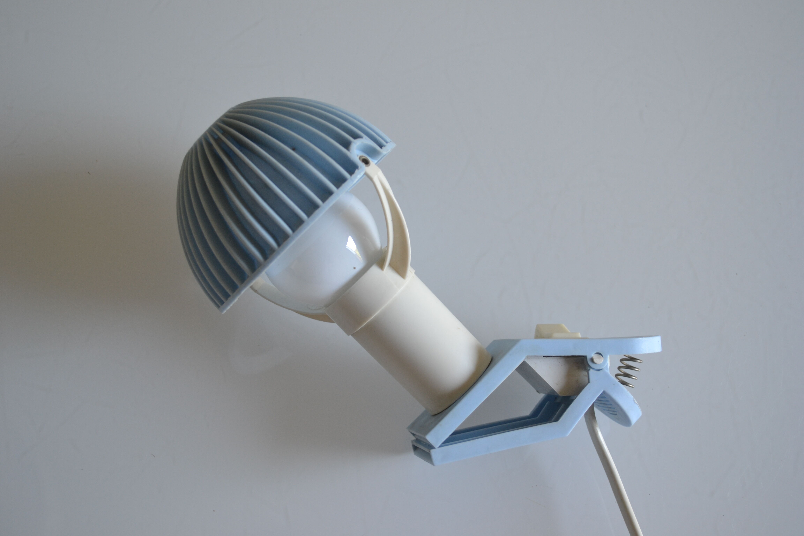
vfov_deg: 28.1
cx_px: 402
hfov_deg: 41.1
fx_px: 1072
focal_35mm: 48
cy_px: 268
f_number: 4.8
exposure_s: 1/40
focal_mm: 32
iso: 400
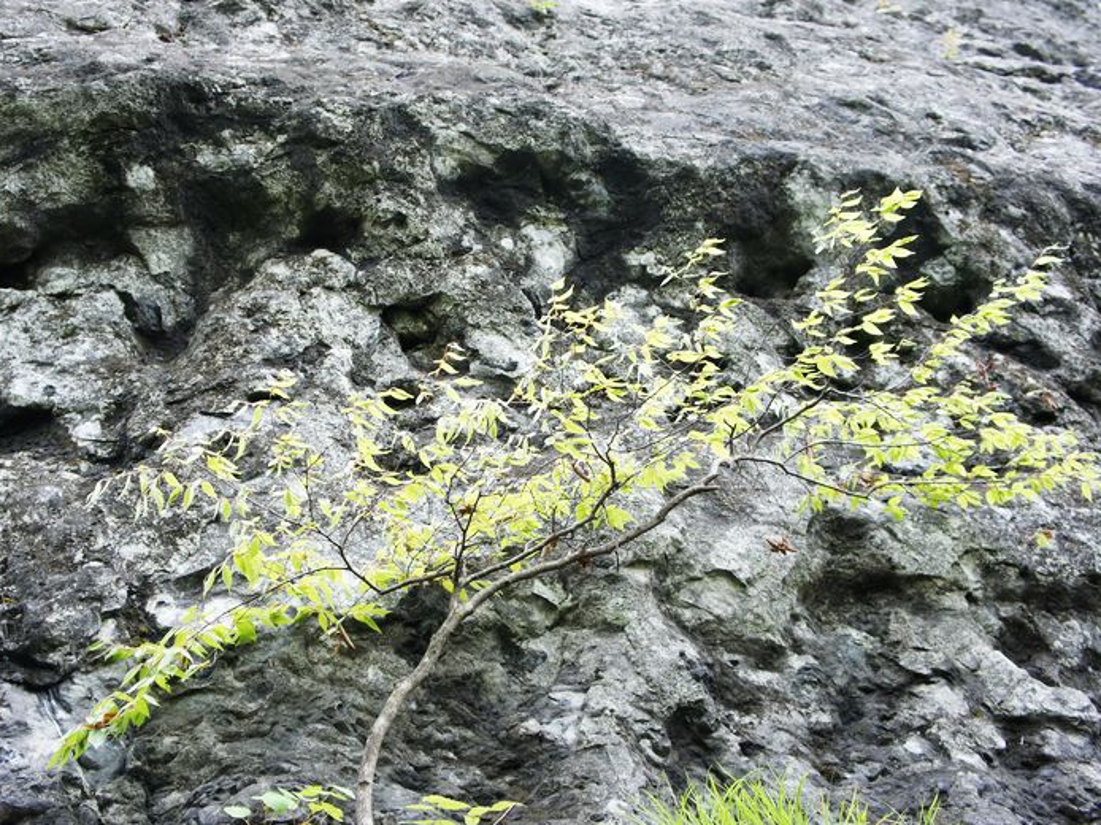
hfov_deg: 45.2
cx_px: 493
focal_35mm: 42
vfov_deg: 34.7
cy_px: 411
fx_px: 1321
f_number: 5
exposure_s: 1/60
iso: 200
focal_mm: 25
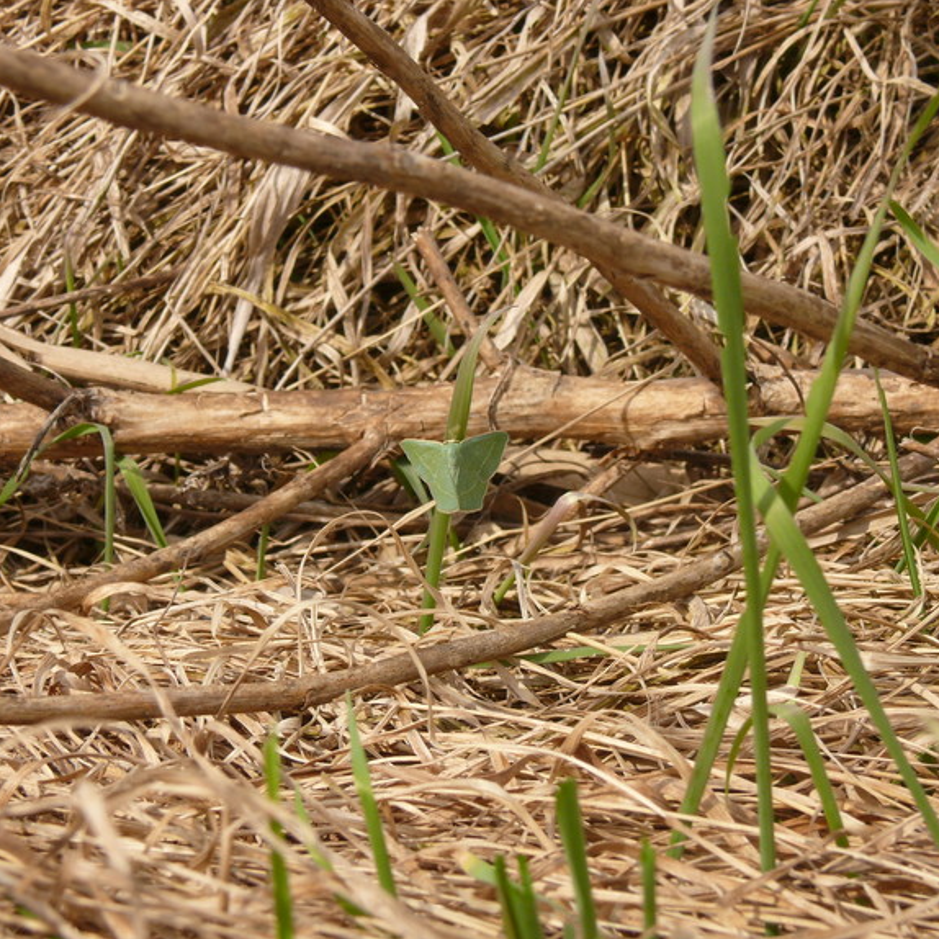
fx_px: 2701
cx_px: 447
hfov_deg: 19.7
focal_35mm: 88
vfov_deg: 19.7
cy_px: 456
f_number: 6.3
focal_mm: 14.1
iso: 100
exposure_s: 1/320
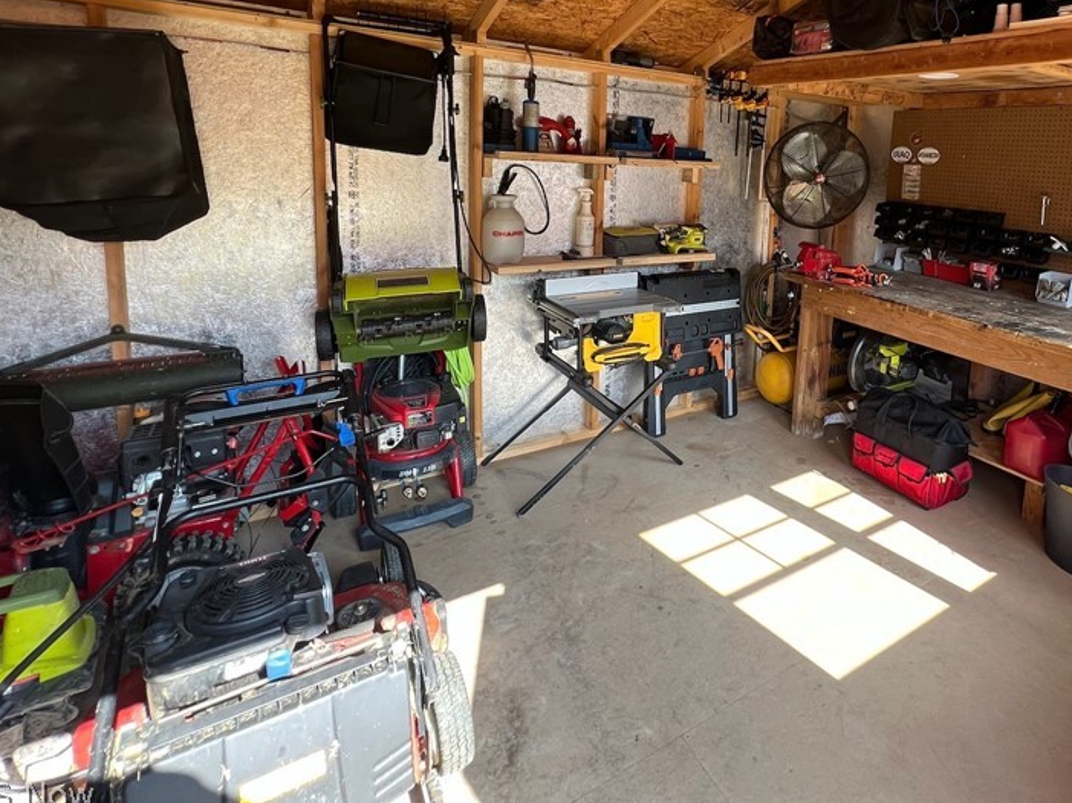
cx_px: 719
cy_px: 232
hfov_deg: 81.7
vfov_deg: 65.7
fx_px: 588
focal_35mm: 19
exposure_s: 1/99
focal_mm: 1.57
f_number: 1.8
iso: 64
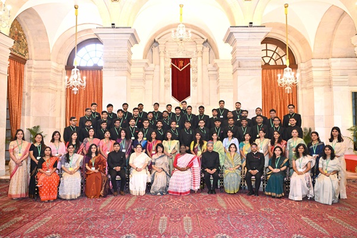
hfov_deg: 63.7
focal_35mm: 29
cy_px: 119
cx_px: 178
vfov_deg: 45.0
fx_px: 288
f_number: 4
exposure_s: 1/160
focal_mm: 29
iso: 2000
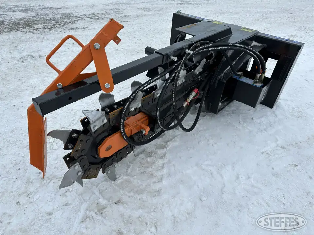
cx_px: 157
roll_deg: -4.0
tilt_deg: -38.2
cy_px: 118
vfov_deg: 56.8
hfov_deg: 71.6
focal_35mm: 24
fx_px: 218
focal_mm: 6.86
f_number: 1.78
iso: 80
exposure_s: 1/1692
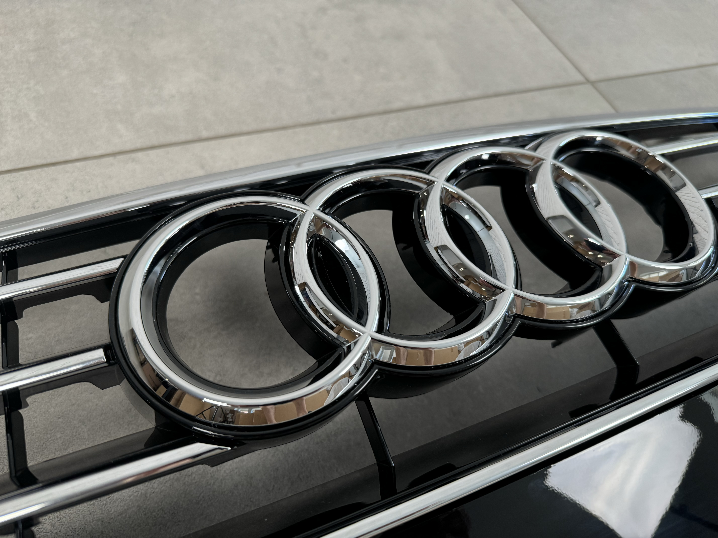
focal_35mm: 24
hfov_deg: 71.6
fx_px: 498
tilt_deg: -55.7
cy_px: 269
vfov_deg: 56.8
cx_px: 359
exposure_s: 1/100
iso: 160
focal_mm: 6.76
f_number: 1.78
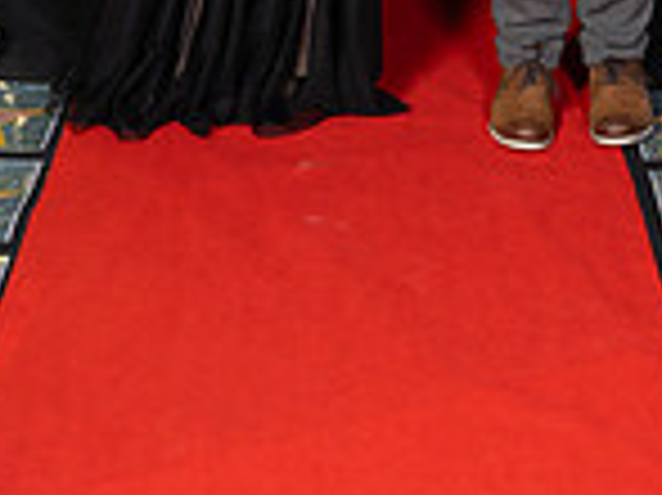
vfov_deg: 11.6
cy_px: -500
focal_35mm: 115
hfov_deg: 17.1
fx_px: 2197
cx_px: 356
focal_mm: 39
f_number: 8
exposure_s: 1/100
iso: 320
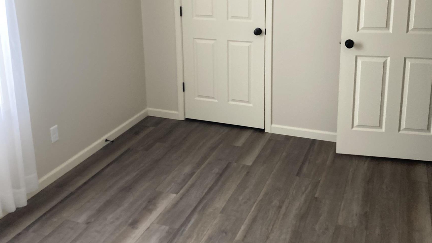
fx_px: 470
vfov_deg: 28.6
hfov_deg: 49.4
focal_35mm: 41
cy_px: 63
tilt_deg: -11.4
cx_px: 216
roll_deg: +2.5
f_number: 1.8
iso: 80
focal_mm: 3.99
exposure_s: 1/69
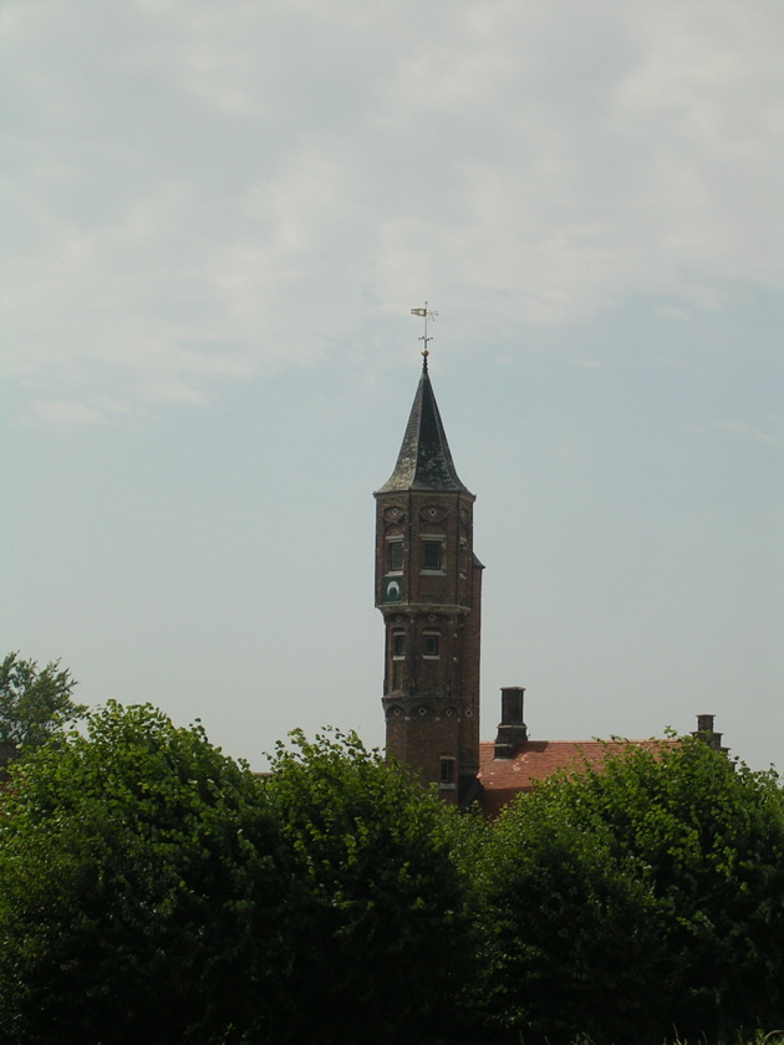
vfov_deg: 17.1
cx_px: 392
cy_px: 522
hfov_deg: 12.9
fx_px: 3473
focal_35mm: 115
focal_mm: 17.4
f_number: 4.9
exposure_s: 1/917
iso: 50
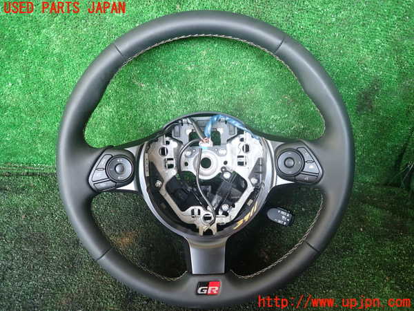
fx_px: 299
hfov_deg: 69.4
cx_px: 207
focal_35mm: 25
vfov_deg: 54.9
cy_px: 156
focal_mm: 4.5
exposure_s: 1/60
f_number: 2
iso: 160
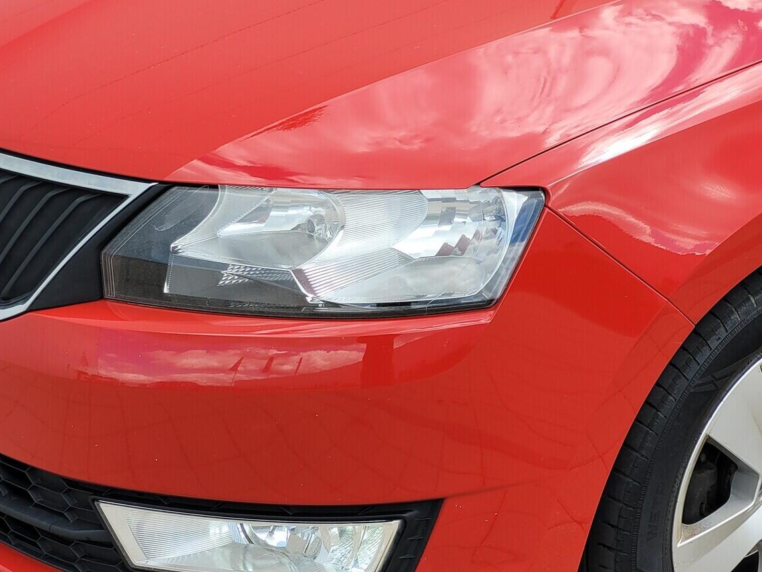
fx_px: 2113
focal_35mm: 96
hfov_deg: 20.4
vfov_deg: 15.4
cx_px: 335
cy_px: 341
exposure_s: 1/427
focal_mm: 7.12
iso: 25
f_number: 2.4
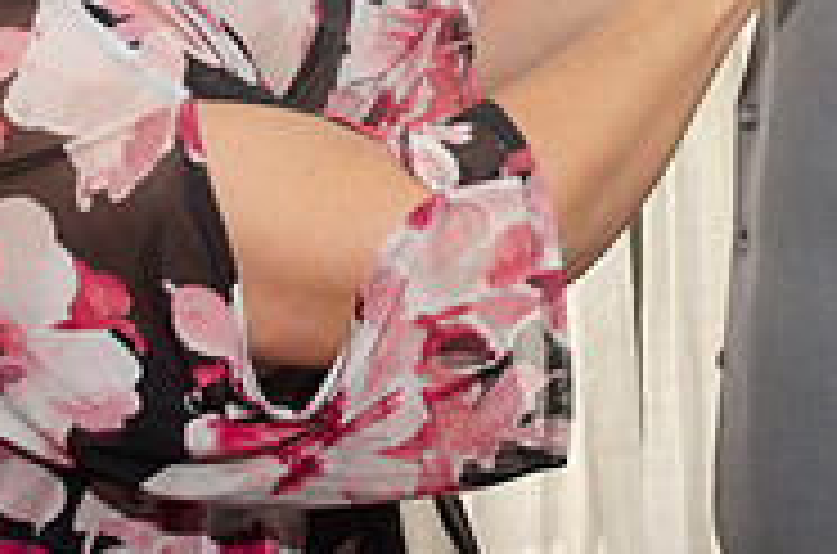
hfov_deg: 18.3
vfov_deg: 11.9
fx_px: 2597
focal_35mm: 112
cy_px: -149
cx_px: 540
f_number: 5.6
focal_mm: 24
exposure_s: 1/250
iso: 400
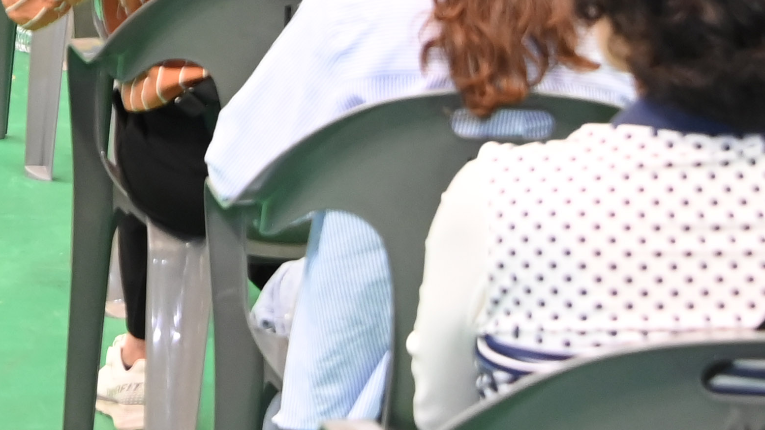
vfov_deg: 6.6
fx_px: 3652
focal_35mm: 180
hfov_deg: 11.7
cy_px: -369
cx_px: -162
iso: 3200
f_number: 6.3
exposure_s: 1/250
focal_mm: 48
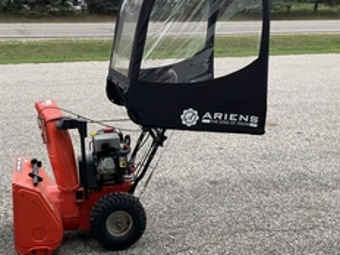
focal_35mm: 50
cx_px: 129
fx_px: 491
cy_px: 100
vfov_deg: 29.0
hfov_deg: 38.0
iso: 25
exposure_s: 1/842
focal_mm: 3
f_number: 1.8
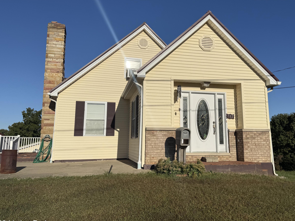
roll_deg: -0.1
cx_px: 167
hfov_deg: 59.8
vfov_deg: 46.7
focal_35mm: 30
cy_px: 98
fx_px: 256
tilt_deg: +9.4
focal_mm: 6.76
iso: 80
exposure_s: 1/14286
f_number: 1.78
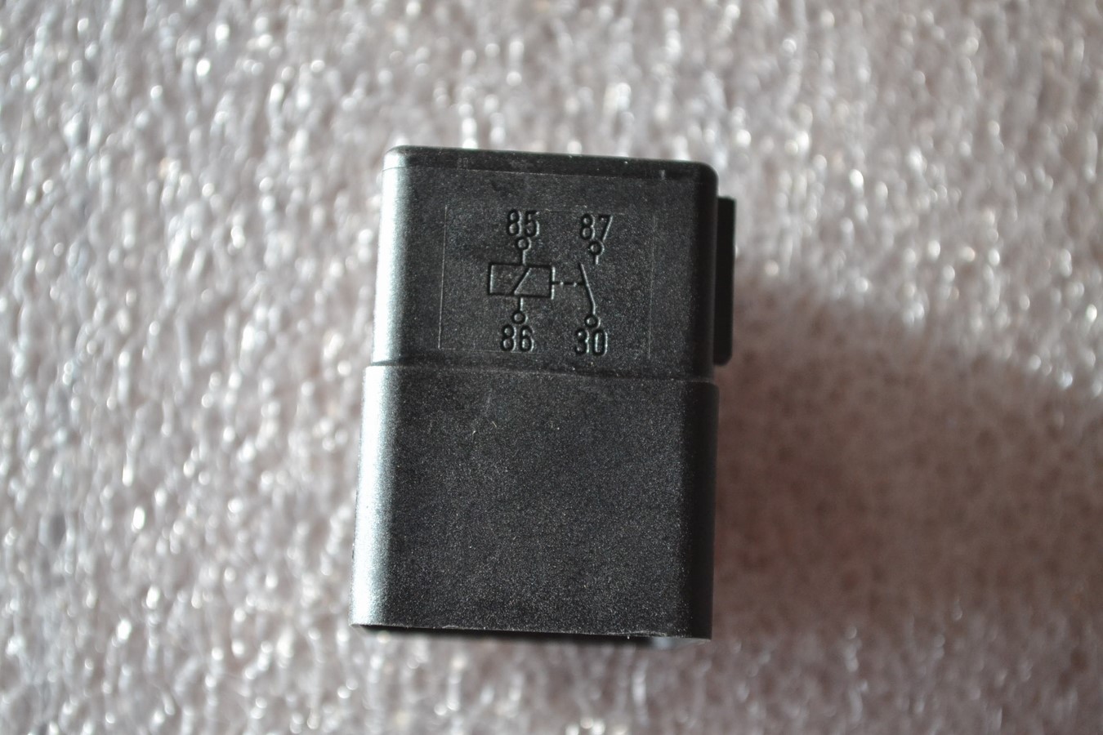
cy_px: 368
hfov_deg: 28.1
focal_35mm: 72
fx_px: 2206
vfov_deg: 18.9
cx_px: 552
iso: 1600
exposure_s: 1/60
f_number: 5.6
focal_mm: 48
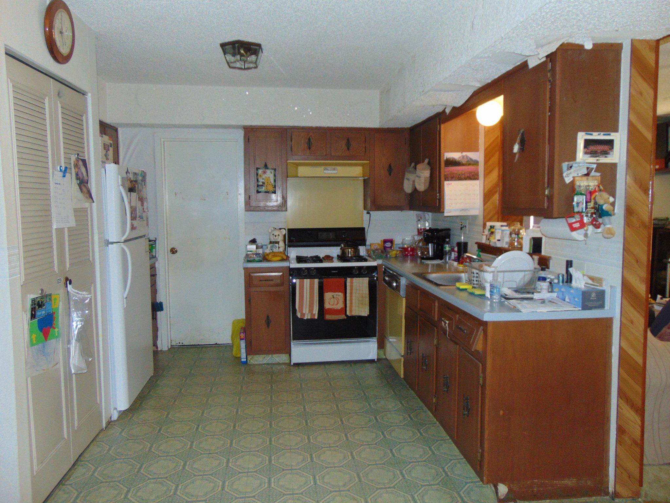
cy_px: 252
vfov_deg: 54.9
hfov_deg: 69.4
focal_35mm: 25
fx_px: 484
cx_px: 335
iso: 400
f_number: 3
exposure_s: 1/30
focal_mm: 4.5
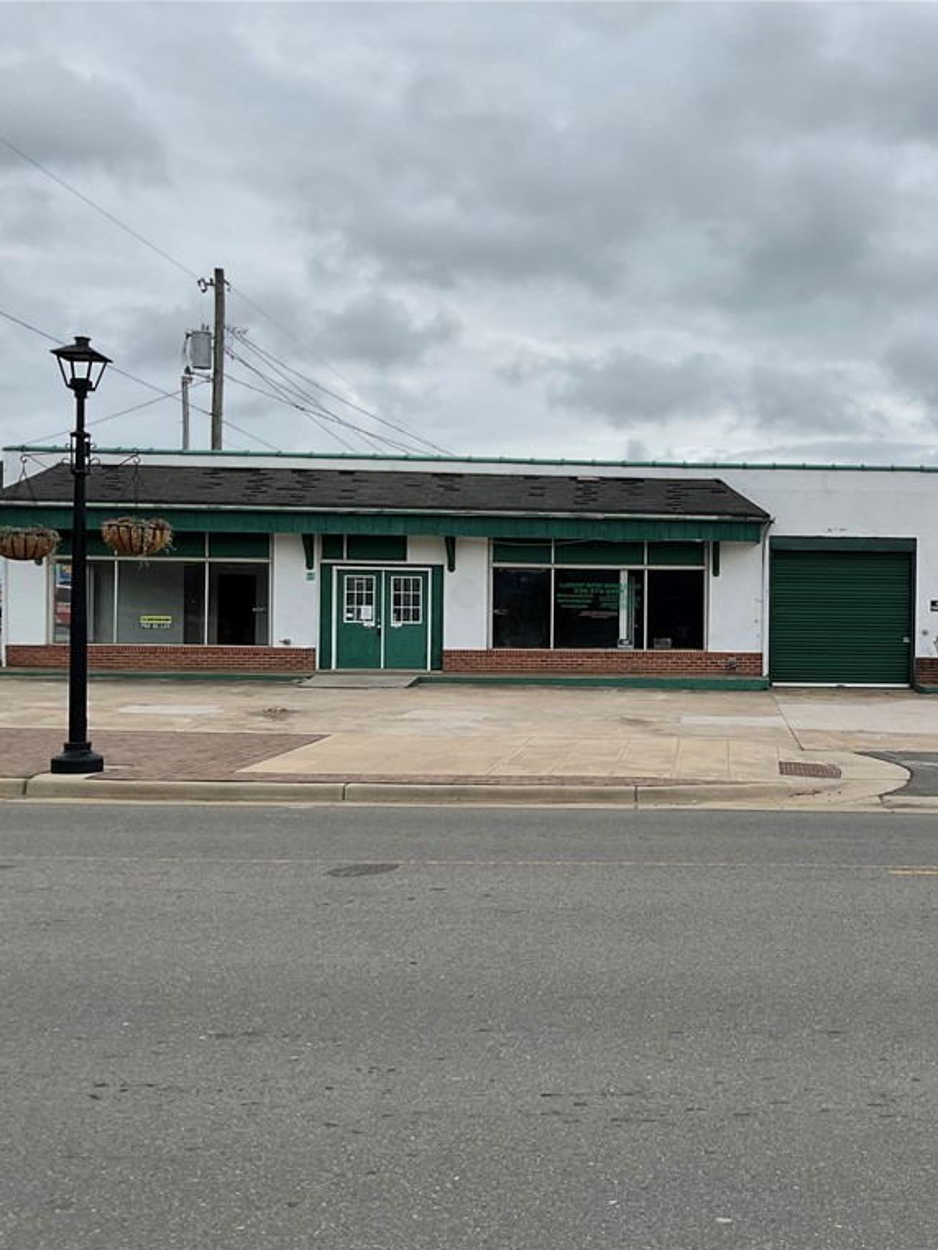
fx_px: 1409
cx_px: 789
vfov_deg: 47.9
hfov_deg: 35.3
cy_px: 629
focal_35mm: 39
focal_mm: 3
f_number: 1.8
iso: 16
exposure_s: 1/2801
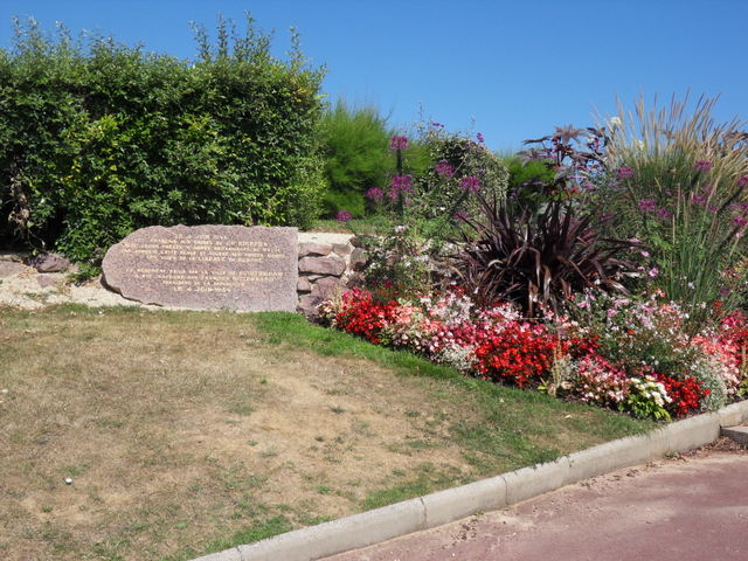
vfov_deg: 34.3
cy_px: 280
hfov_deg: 44.8
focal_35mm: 42
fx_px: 908
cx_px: 374
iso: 80
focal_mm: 7.6
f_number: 9.3
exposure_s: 1/180
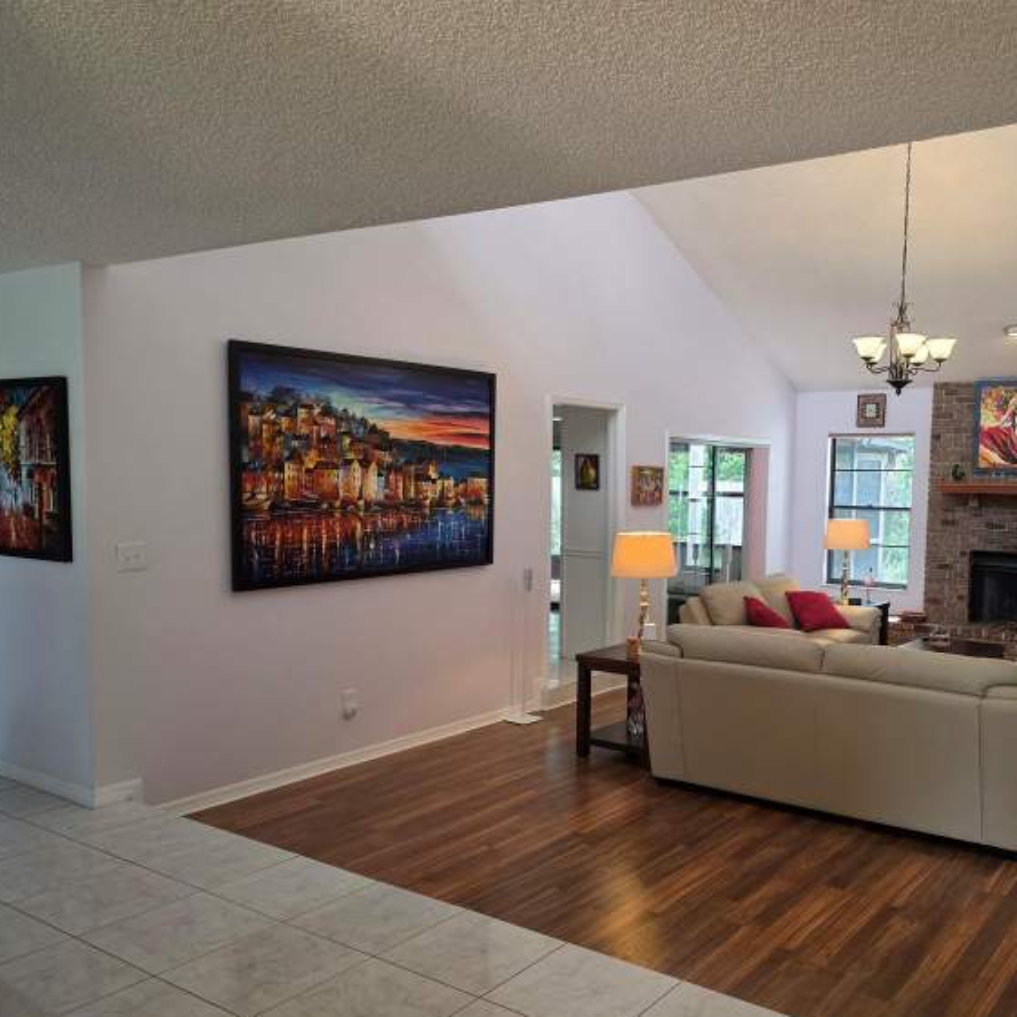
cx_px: 683
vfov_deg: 55.6
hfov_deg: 54.4
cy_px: 542
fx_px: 964
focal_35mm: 29
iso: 200
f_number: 1.4
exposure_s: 1/120
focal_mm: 6.5
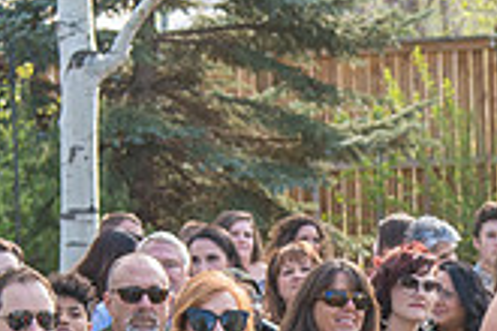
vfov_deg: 6.6
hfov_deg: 10.0
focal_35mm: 204
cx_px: 548
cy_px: 489
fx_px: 2816
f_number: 5
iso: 320
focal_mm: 58
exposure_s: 1/160
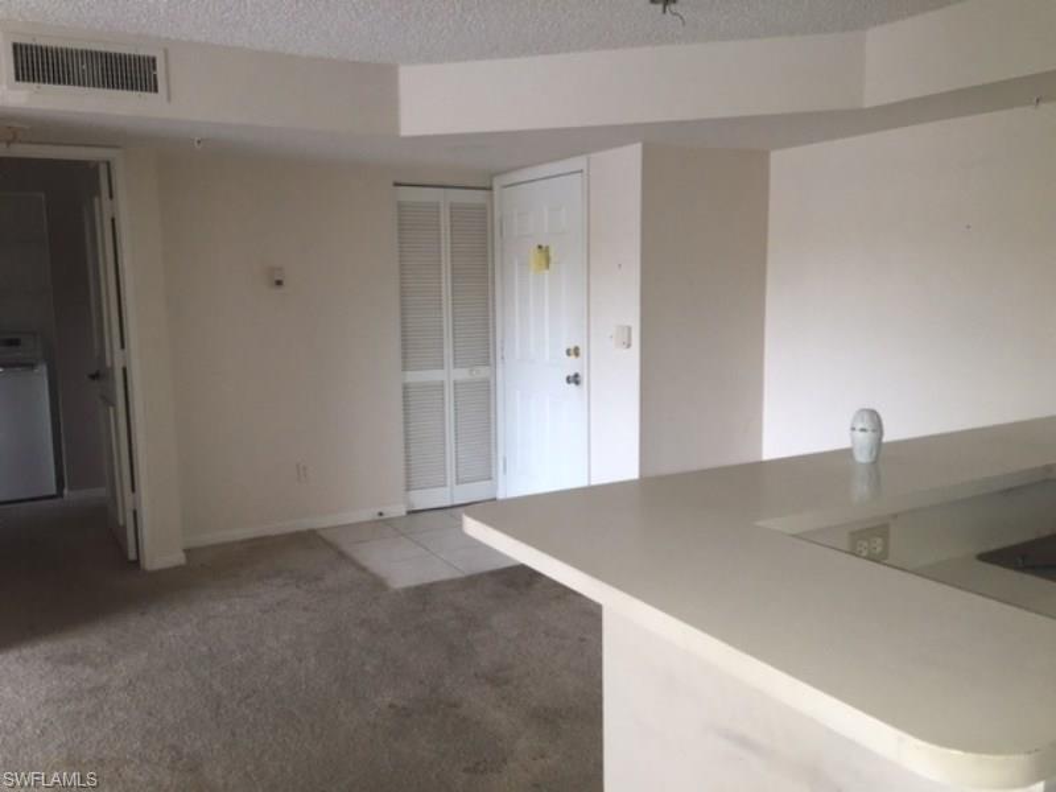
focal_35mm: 29
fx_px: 885
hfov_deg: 61.7
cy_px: 396
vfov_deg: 48.2
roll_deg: +0.0
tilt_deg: -6.0
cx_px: 528
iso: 125
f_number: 2.2
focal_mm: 4.15
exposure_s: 1/30
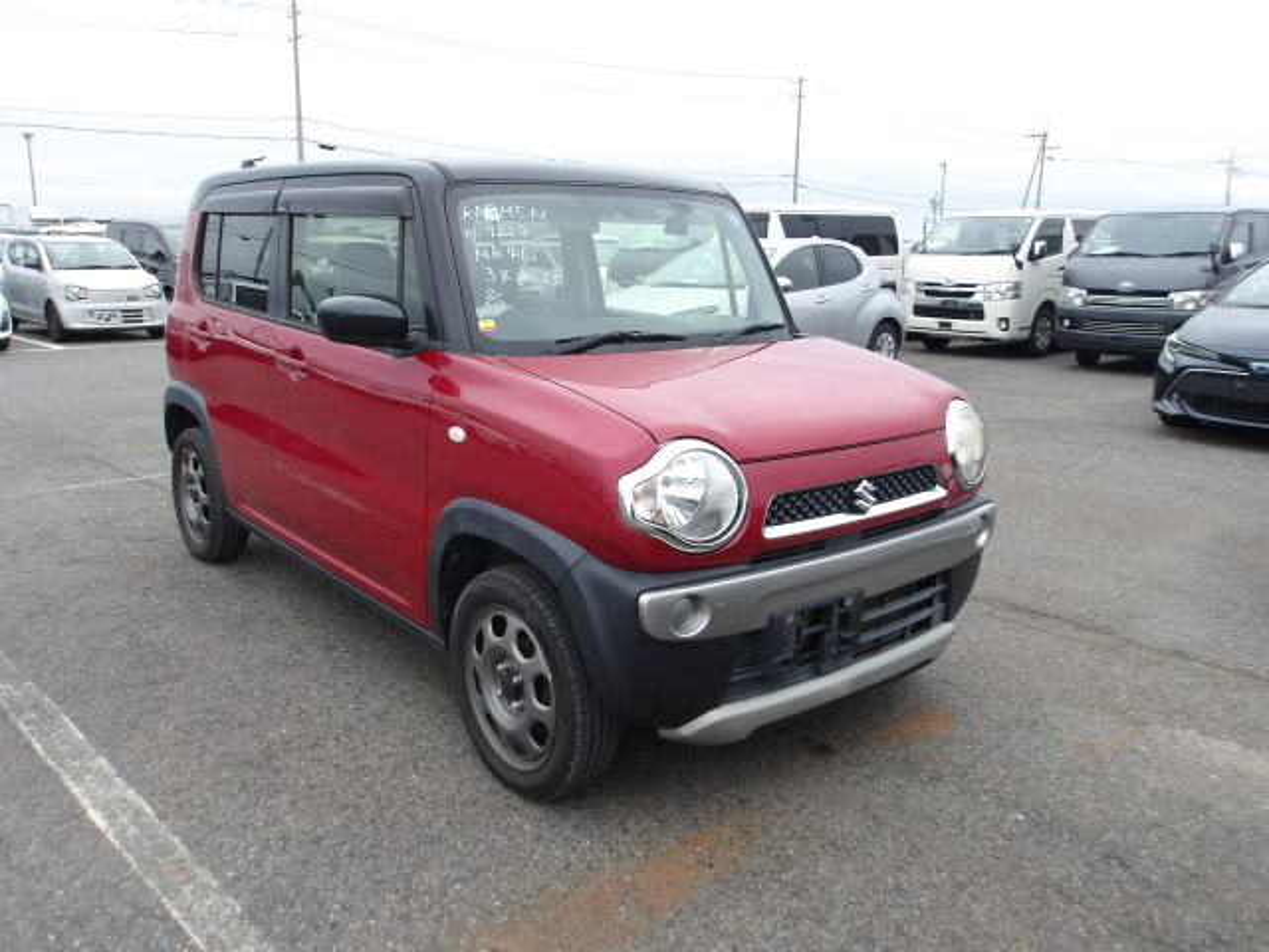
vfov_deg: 51.4
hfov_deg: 65.3
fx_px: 990
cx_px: 634
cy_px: 476
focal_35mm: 27
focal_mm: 4.9
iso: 100
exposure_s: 1/60
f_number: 10.4
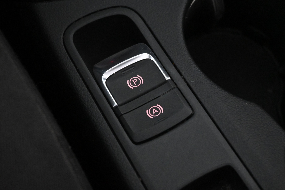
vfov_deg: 24.6
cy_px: 96
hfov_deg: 36.3
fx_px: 435
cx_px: 143
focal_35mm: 55
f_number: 5.3
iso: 10000
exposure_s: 1/60
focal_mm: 36
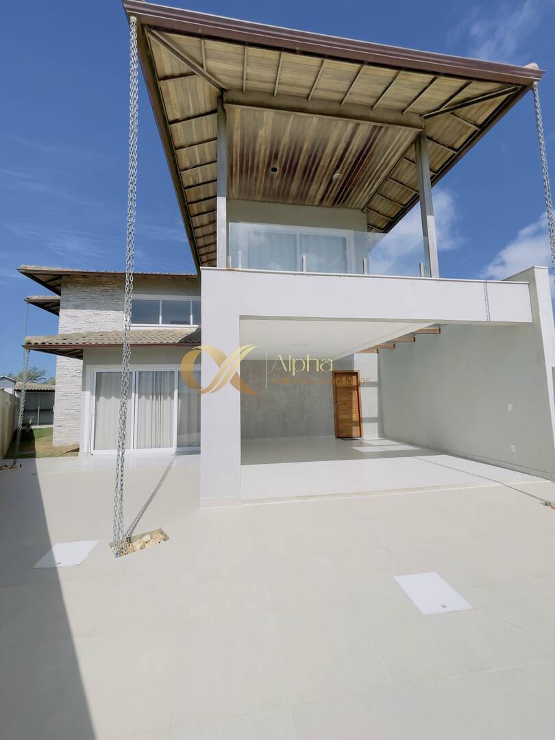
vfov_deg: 106.2
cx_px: 278
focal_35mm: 13
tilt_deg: +5.7
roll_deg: +0.9
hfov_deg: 89.9
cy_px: 370
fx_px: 278
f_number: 2.4
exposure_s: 1/1996
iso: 25
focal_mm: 1.54
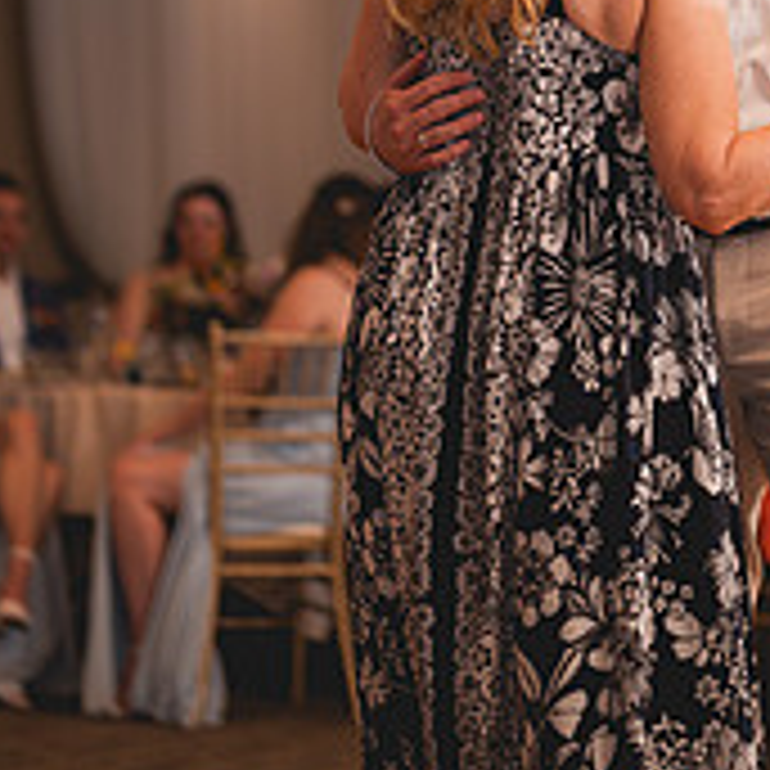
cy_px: 43
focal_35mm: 144
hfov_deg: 12.1
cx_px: 594
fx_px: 3624
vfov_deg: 12.0
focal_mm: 50
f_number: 1.2
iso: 125
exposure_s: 1/250
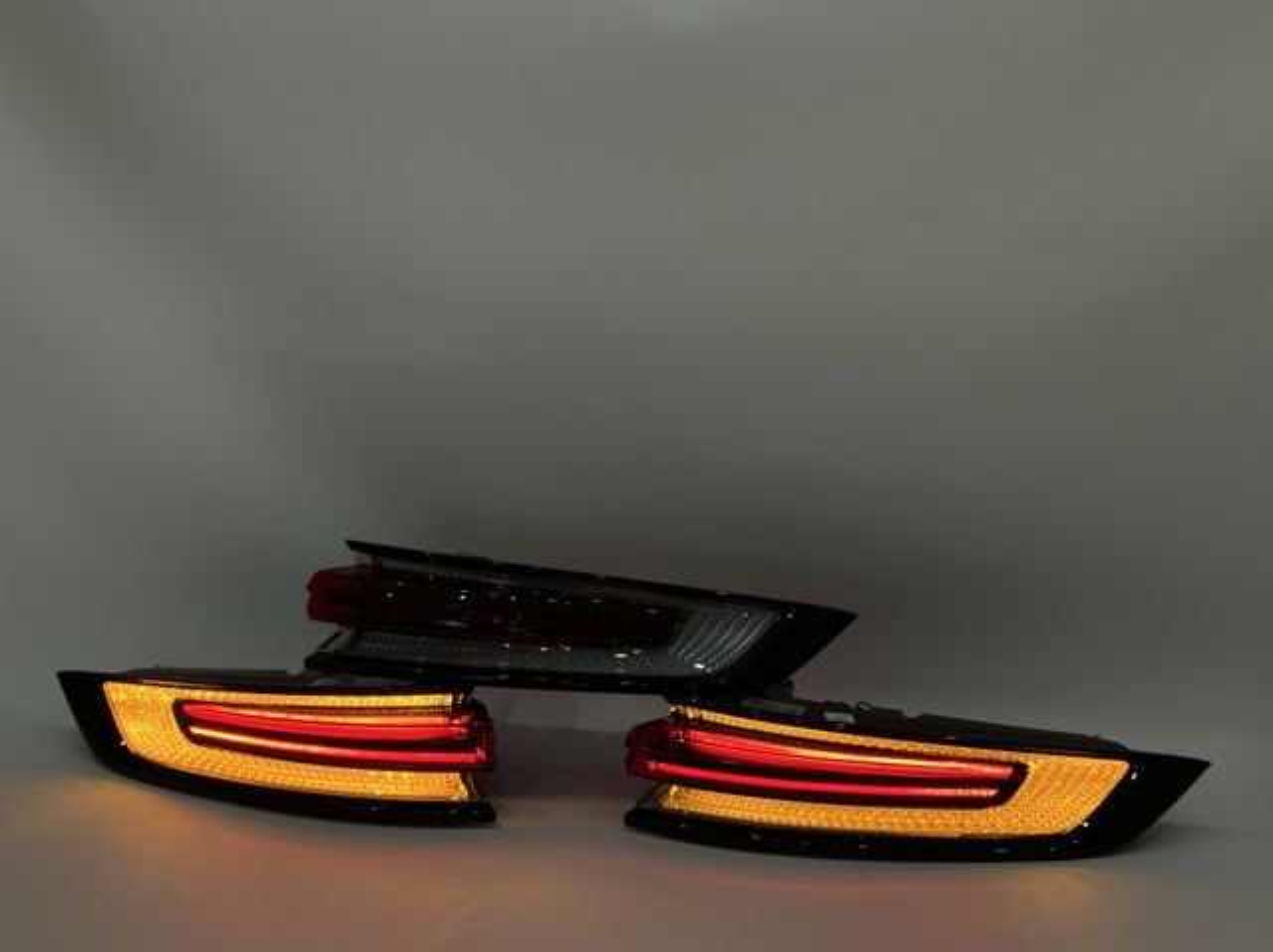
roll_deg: -0.5
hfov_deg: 39.7
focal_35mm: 48
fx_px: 1764
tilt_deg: -12.1
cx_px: 636
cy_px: 476
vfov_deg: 30.2
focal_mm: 6.86
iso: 50
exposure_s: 1/226
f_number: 1.78
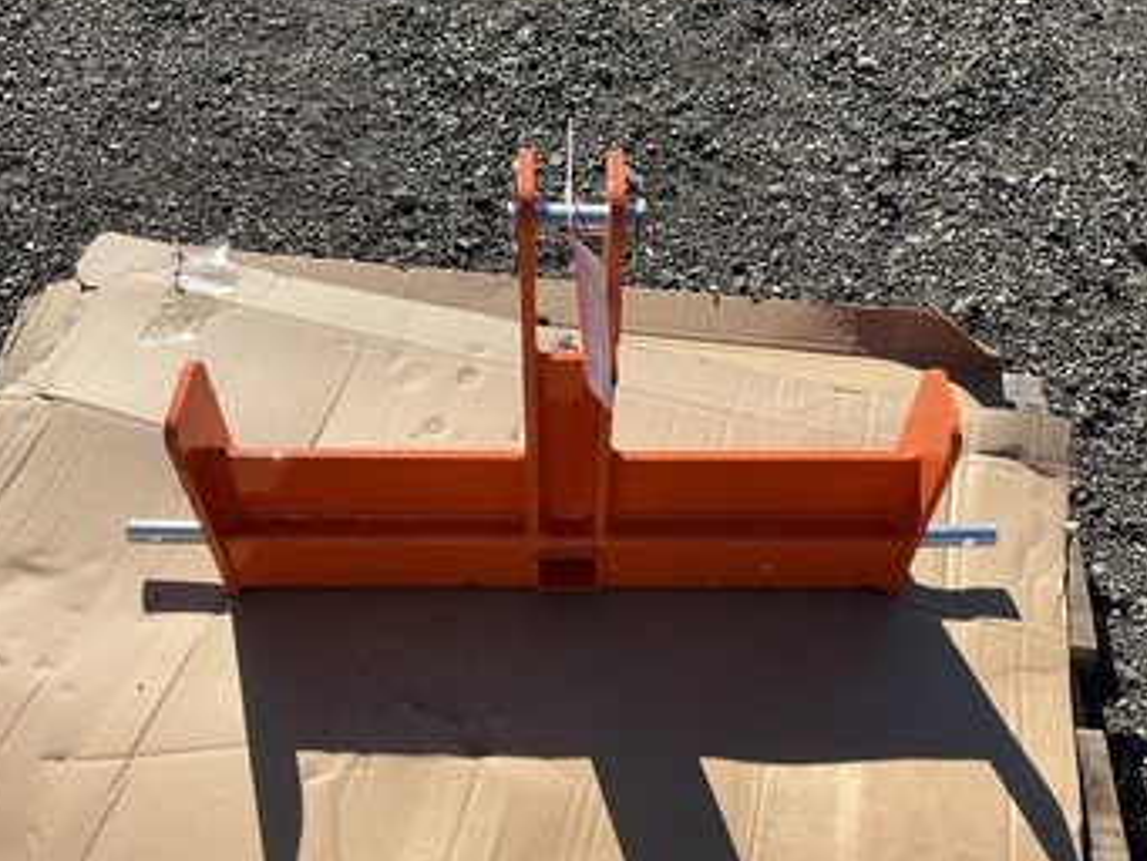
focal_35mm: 34
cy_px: 427
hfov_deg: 53.9
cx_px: 592
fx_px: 1127
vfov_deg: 41.8
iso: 25
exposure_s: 1/2058
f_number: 1.8
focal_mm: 3
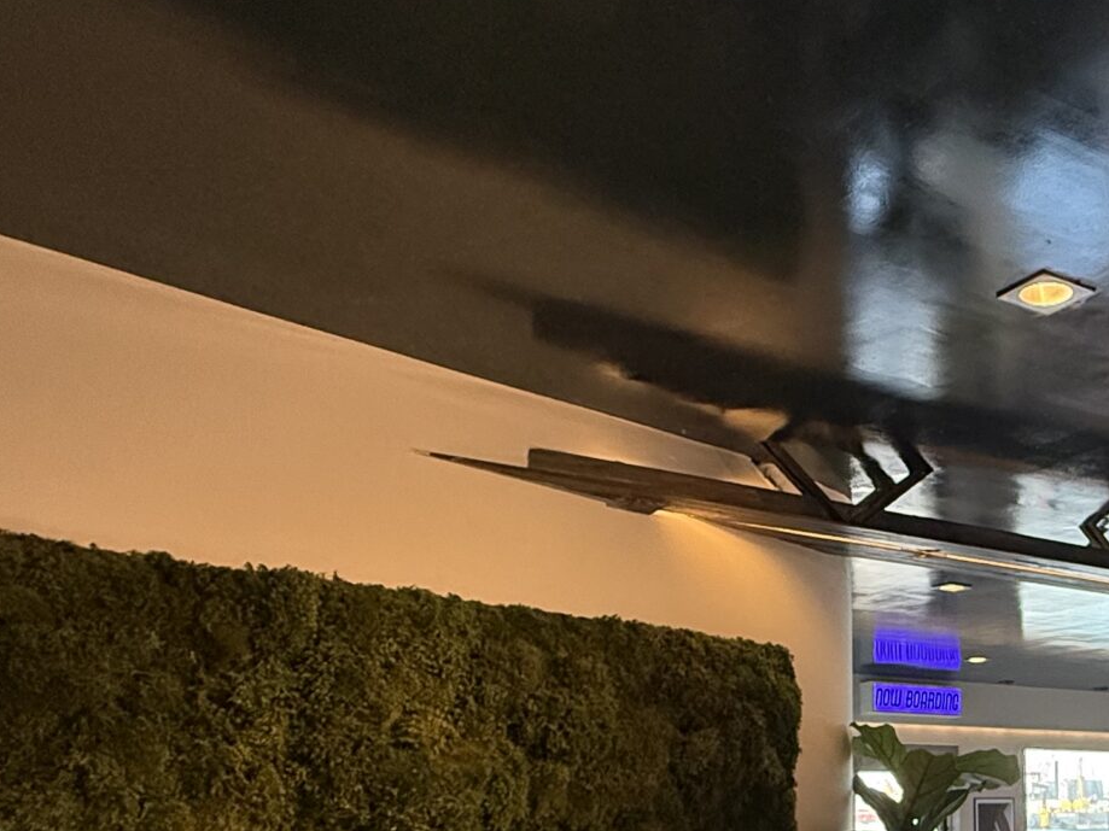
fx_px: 1249
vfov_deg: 35.7
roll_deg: +0.5
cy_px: 659
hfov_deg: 44.4
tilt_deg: +7.1
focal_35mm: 39
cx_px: 957
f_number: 2.2
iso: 320
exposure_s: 1/114
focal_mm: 2.22
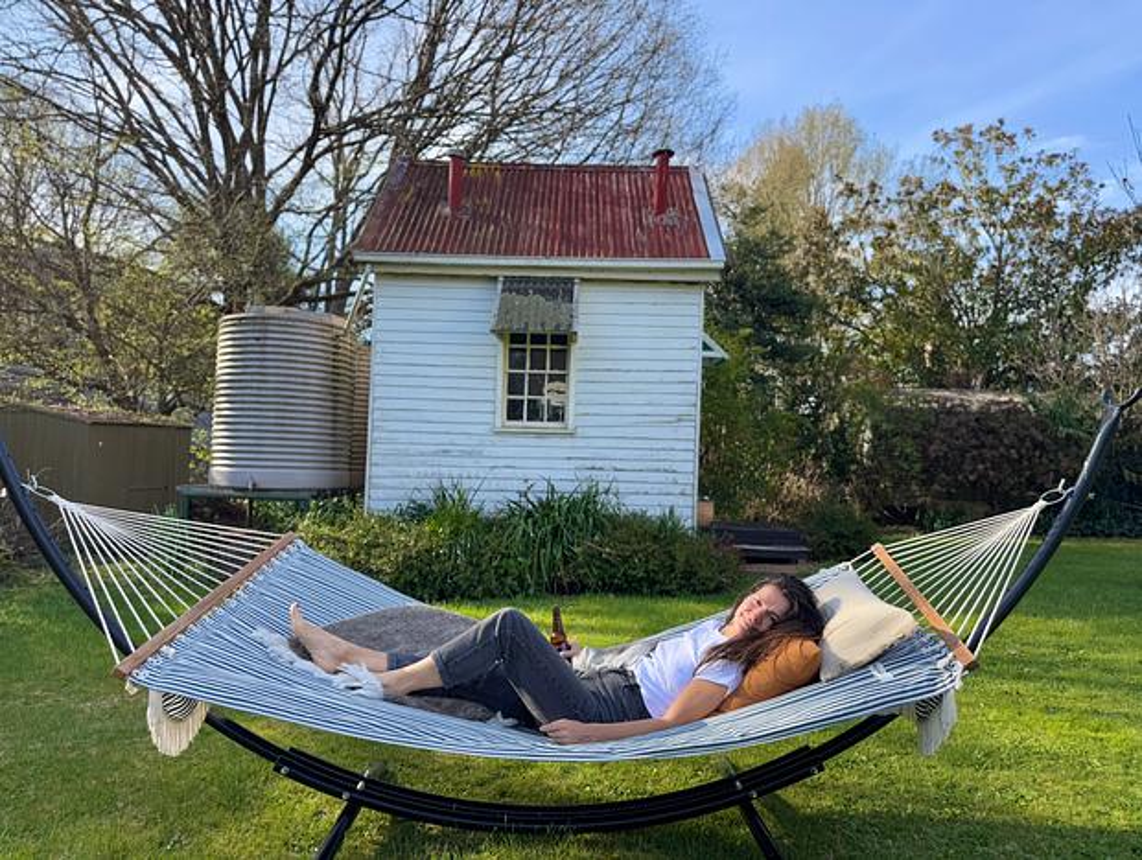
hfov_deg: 71.5
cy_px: 430
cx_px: 571
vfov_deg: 56.9
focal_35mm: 24
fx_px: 793
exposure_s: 1/1151
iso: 80
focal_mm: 6.76
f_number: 1.78
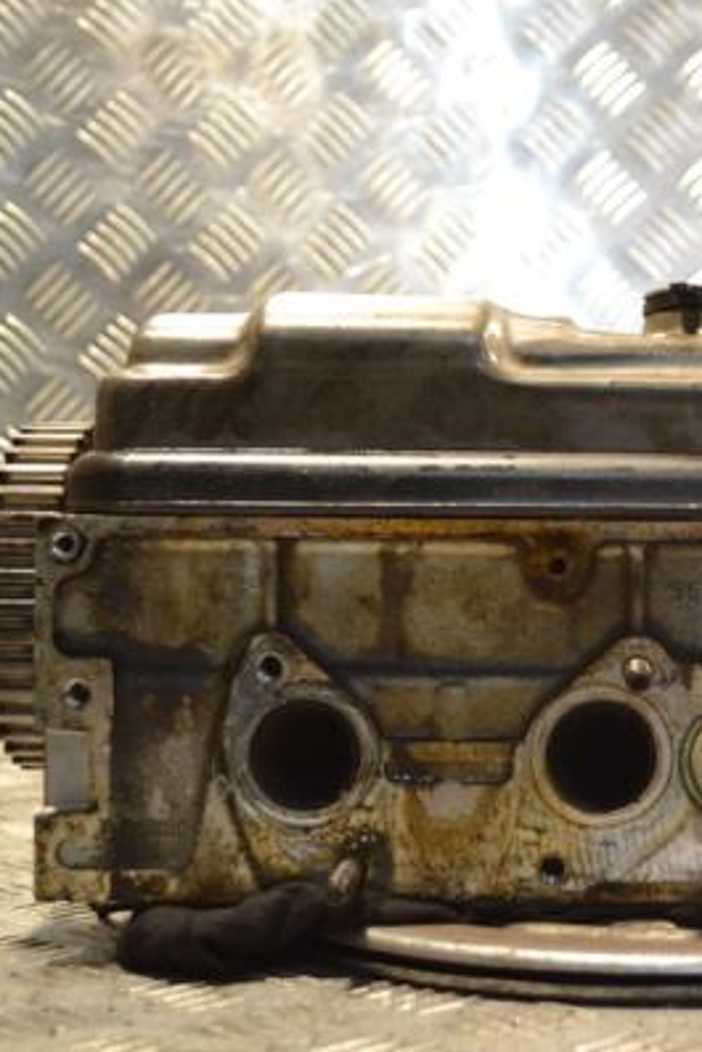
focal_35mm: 66
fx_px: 1922
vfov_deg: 30.6
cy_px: 525
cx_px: 699
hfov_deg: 20.1
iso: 640
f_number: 4.5
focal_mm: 29
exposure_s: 1/60
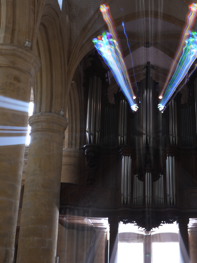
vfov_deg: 36.8
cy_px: 132
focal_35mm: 52
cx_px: 145
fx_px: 395
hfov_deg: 27.7
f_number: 11
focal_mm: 24
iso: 100
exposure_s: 2
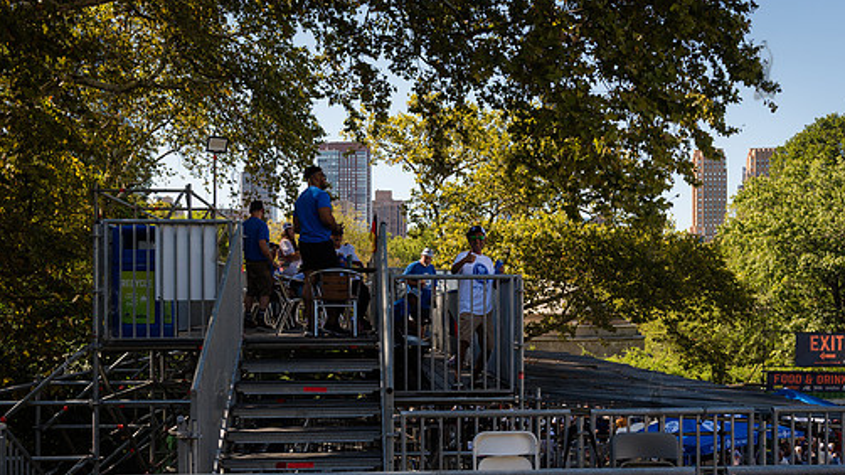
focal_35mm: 46
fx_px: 1030
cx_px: 438
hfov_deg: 44.6
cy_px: 314
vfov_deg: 25.8
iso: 250
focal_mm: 38
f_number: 5
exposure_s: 1/500
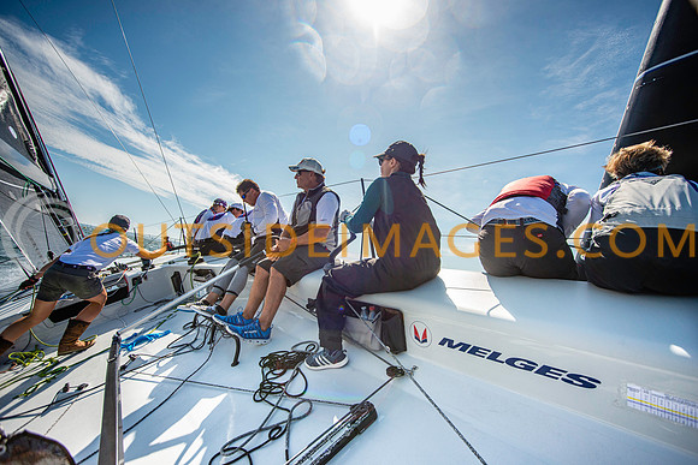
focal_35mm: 16
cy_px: 232
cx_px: 349
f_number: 5
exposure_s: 1/2500
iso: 320
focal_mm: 16
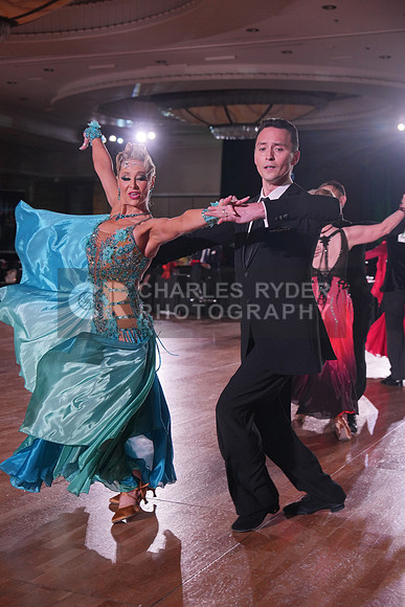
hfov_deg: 26.0
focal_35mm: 52
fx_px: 877
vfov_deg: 38.2
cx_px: 202
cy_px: 304
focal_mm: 52
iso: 1250
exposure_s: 1/500
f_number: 4
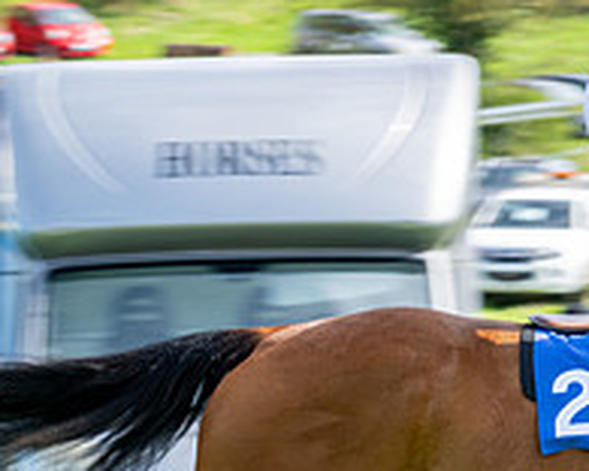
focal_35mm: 422
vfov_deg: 3.7
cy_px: 405
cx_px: 792
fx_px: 7356
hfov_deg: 4.6
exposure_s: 1/160
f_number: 11
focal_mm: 130
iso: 200
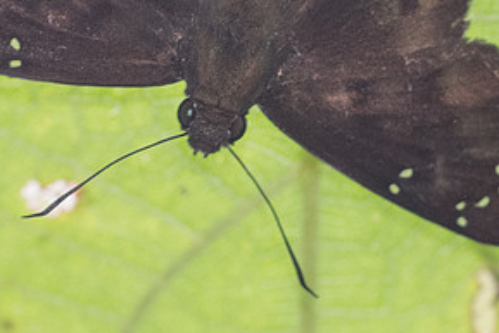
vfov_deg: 1.4
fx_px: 13770
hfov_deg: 2.1
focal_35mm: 993
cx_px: 209
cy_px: 104
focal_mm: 150
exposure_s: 1/250
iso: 1000
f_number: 5
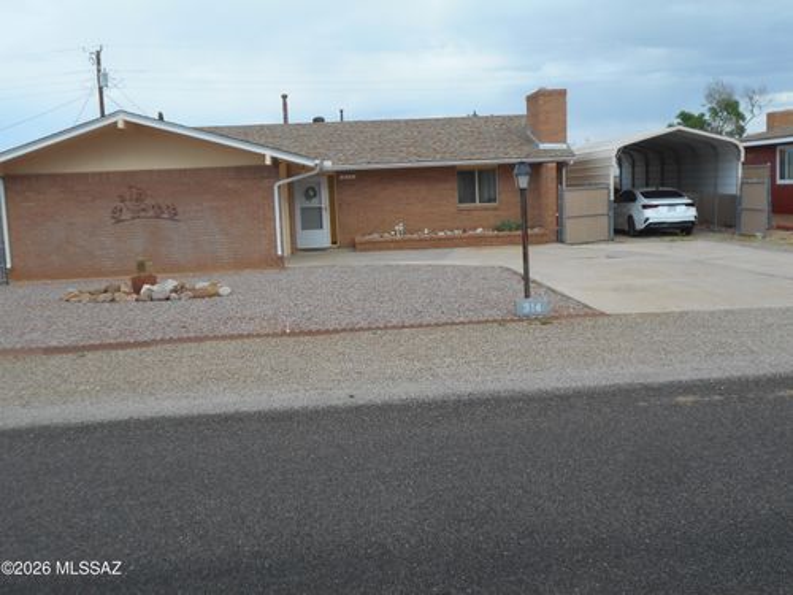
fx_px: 848
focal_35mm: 37
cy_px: 298
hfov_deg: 50.1
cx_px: 396
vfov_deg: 38.7
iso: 80
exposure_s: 1/800
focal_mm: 6.7
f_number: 3.9
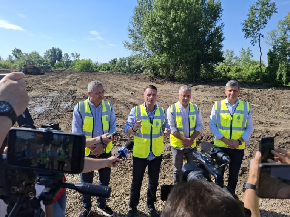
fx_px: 193
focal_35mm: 23
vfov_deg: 58.9
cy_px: 108
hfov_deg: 73.9
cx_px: 145
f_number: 1.8
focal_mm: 5.54
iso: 50
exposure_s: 1/1976
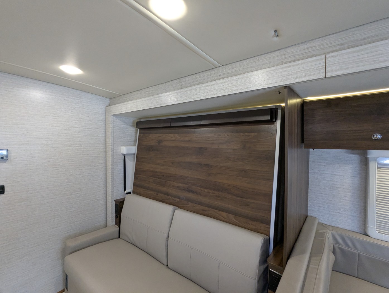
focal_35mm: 16
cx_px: 194
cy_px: 146
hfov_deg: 94.4
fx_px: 180
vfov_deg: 78.2
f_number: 2.2
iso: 397
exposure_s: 1/121
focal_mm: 2.35
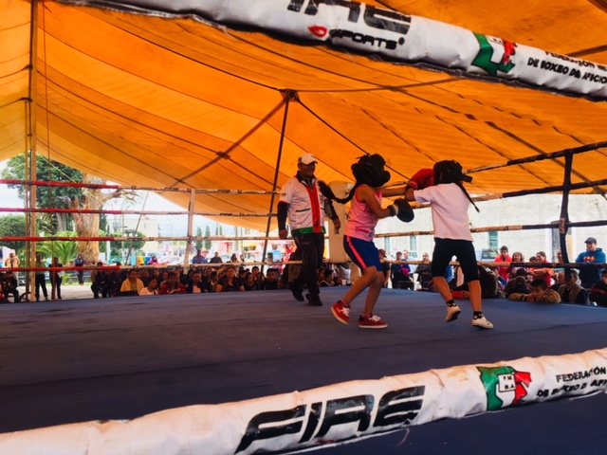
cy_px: 228
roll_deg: +1.9
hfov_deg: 61.7
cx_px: 304
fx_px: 509
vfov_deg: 48.2
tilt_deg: +1.5
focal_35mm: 29
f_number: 2.2
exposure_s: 1/377
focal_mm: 4.15
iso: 32
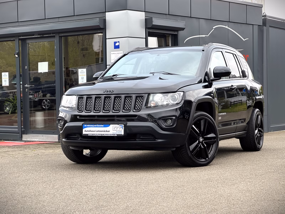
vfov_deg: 19.1
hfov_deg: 25.3
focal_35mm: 77
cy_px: 107
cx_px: 142
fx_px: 634
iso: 40
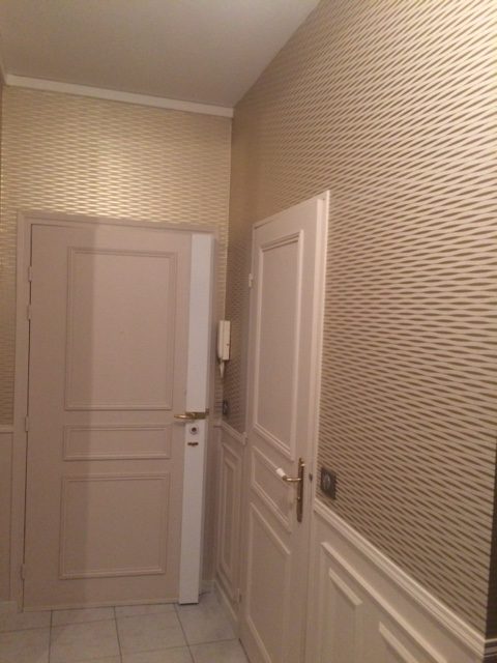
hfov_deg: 48.2
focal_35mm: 29
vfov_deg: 61.7
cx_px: 248
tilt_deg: -4.7
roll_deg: -1.3
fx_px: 555
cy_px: 332
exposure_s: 1/33
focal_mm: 4.15
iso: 250
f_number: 2.2
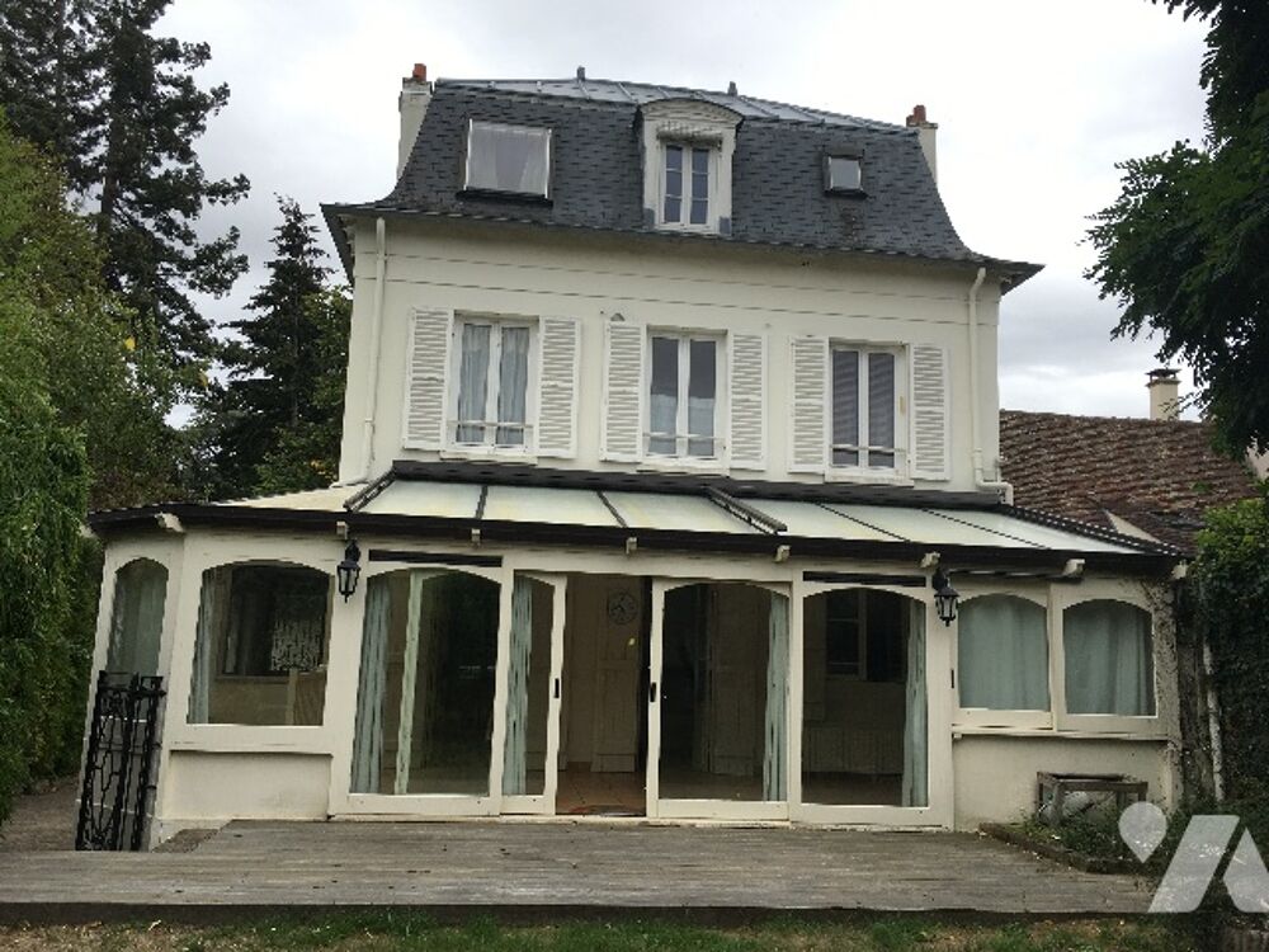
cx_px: 634
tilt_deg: +9.9
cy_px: 476
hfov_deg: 61.7
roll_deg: -2.3
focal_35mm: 29
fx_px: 1063
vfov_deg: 48.2
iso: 25
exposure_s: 1/549
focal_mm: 4.15
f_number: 2.2
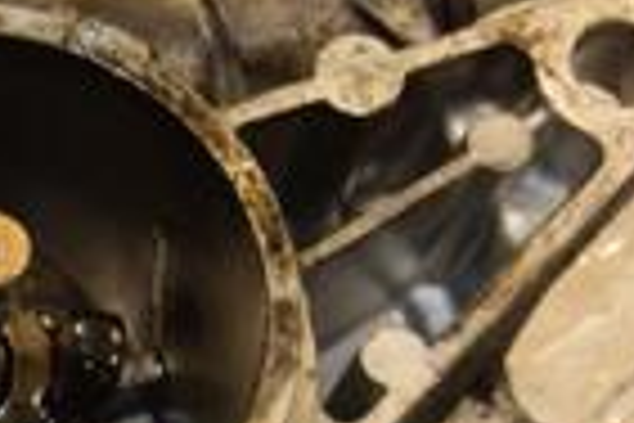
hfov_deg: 7.0
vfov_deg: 4.8
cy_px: 526
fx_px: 5074
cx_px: -513
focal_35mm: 288
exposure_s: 1/200
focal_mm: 45
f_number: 7.1
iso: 800
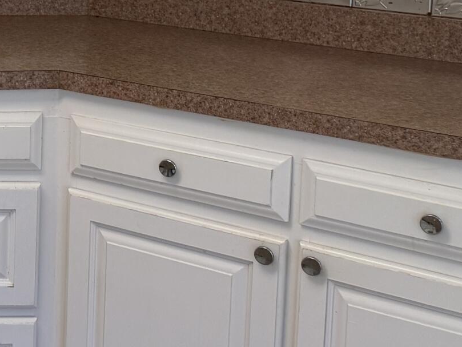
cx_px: -347
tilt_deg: -8.2
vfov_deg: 15.9
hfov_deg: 18.0
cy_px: -71
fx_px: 1188
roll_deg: +0.7
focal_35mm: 89
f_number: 1.78
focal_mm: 6.76
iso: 100
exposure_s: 1/120
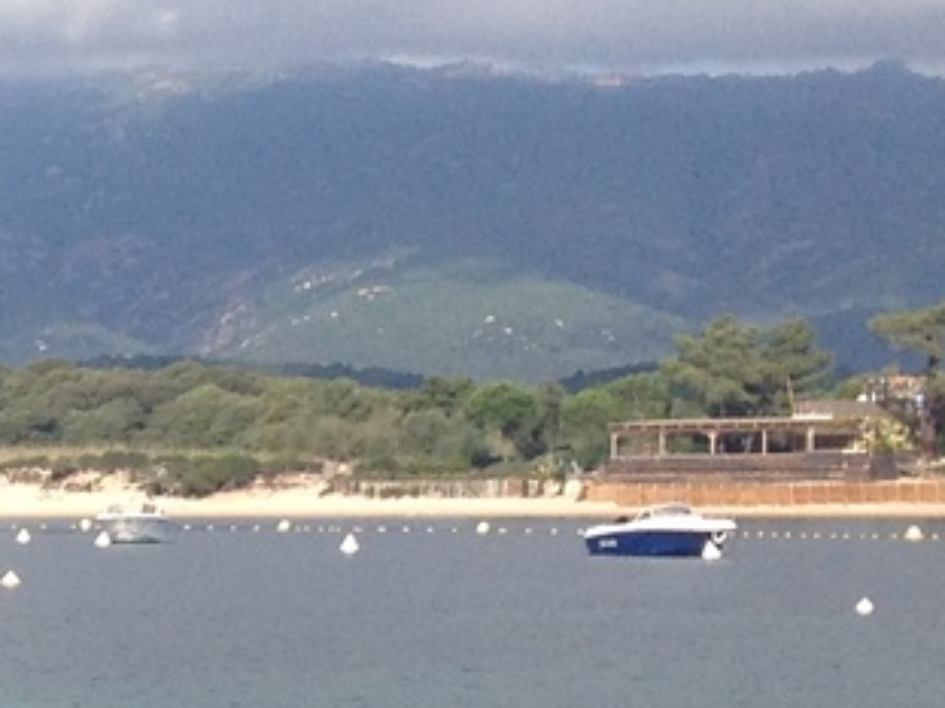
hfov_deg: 9.8
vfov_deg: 8.2
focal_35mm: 180
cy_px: 772
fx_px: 4912
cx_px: -1255
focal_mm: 4.28
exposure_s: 1/1577
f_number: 2.4
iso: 64
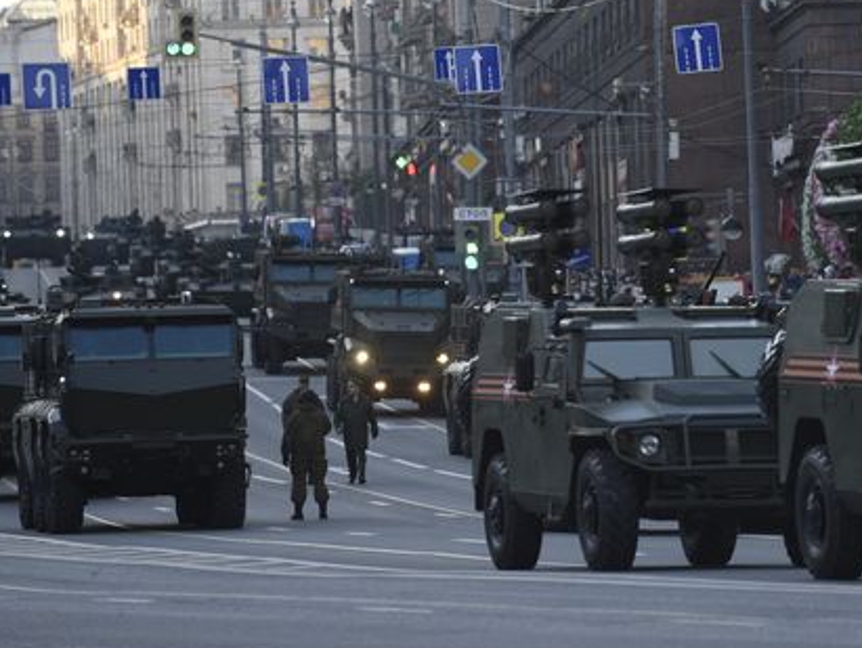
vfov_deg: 4.6
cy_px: 193
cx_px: 564
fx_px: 8150
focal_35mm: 327
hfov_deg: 6.1
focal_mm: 200
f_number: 3.5
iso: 640
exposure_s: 1/1000
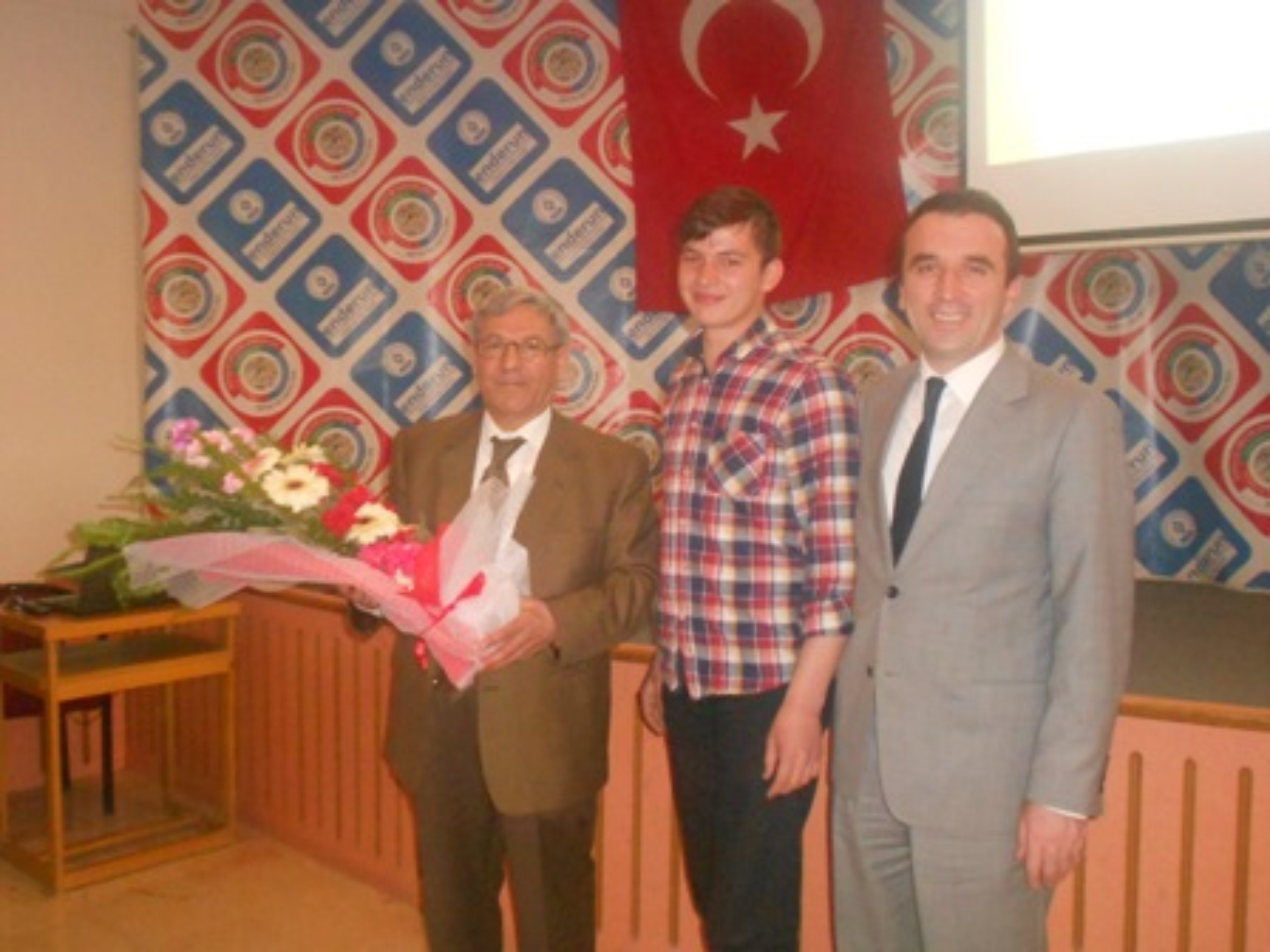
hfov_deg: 50.1
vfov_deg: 38.7
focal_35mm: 37
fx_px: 1357
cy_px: 476
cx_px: 635
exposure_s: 1/30
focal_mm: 6.7
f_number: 3.9
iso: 800
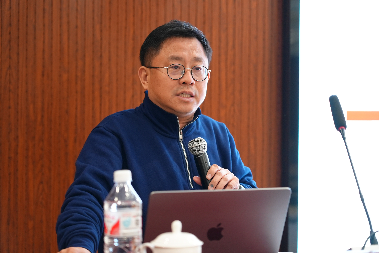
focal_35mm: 94
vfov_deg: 14.6
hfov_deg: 21.7
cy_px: 126
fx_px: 990
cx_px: 190
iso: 2500
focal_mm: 94
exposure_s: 1/100
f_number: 4
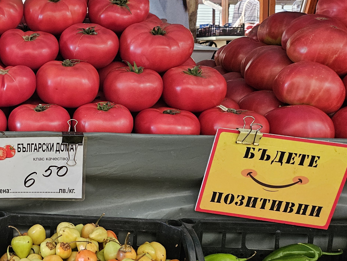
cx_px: -19
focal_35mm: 49
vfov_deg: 29.6
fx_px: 491
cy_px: 116
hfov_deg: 34.5
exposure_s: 1/142
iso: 640
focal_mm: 5.4
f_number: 1.8
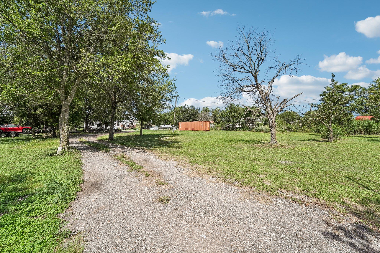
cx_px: 190
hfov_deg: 104.3
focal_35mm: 14
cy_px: 126
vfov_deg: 81.2
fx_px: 148
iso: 400
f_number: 8
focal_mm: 14
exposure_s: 1/1000
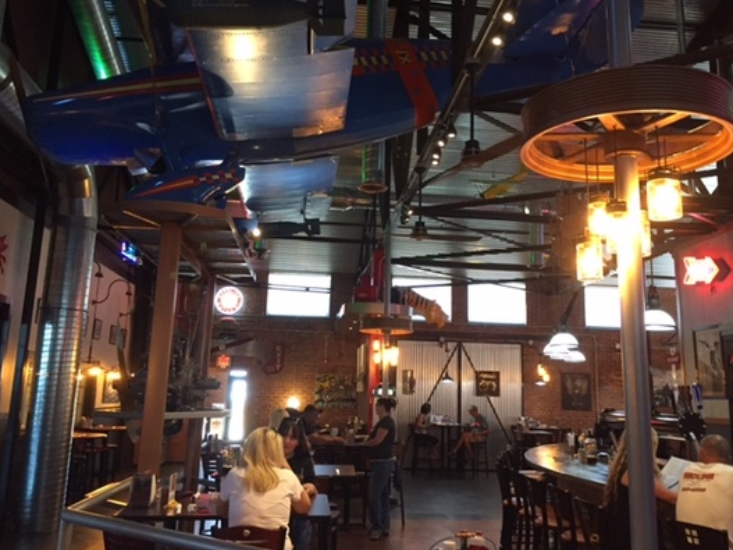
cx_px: 396
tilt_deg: +10.1
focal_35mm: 33
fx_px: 699
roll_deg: -0.9
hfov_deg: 55.3
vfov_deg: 42.9
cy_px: 245
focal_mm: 4.15
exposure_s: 1/30
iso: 160
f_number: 2.2
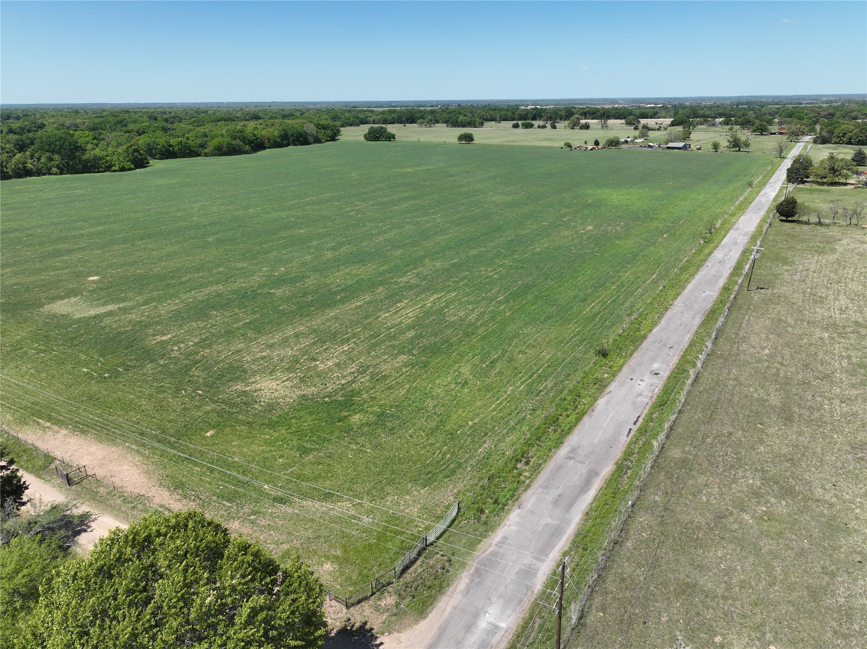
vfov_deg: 56.8
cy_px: 324
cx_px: 434
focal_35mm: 24
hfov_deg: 71.6
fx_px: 601
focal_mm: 12.29
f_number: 2.8
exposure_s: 1/1600
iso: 100
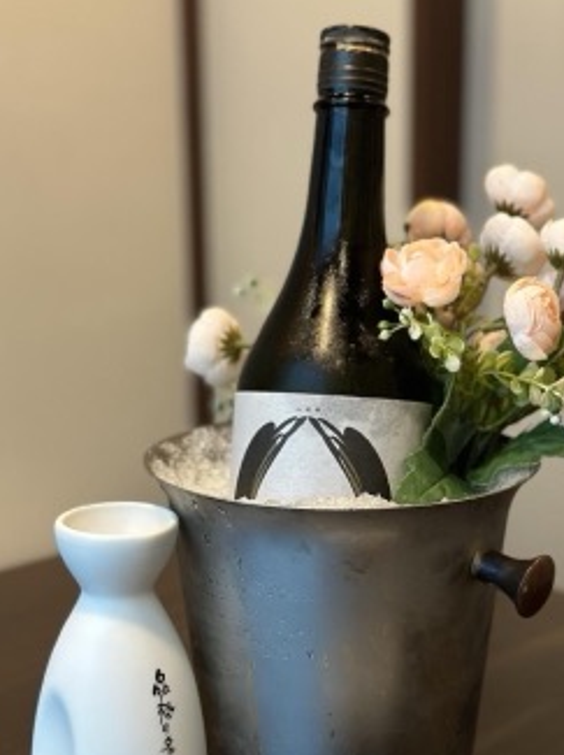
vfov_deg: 27.3
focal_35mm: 71
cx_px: 415
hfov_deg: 20.5
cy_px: 474
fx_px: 1545
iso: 250
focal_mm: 6.86
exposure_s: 1/40
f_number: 1.78
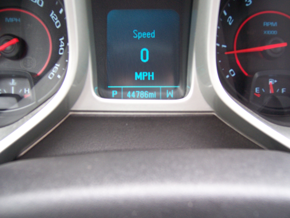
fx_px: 276
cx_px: 145
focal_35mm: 33
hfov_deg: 55.4
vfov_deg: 42.9
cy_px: 109
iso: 140
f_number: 3.4
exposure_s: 1/30
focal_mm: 5.5
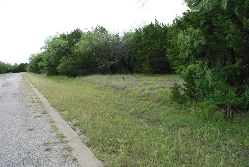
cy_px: 84
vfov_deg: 48.0
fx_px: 187
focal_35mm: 27
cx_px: 124
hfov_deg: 67.3
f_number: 5.6
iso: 110
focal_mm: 18
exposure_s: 1/125
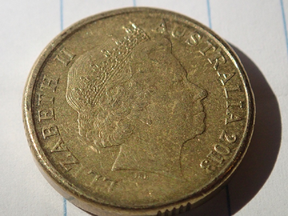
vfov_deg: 14.8
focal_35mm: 100
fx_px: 832
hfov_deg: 19.6
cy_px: 108
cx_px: 144
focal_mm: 18
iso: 1000
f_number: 4.9
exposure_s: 1/100
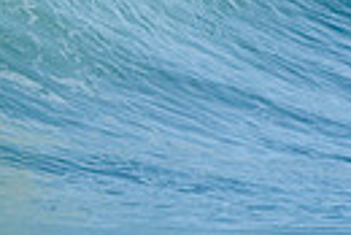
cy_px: 47
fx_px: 21728
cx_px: -364
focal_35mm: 2226
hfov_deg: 0.9
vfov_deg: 0.6
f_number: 5.6
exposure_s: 1/1600
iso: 280
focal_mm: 500
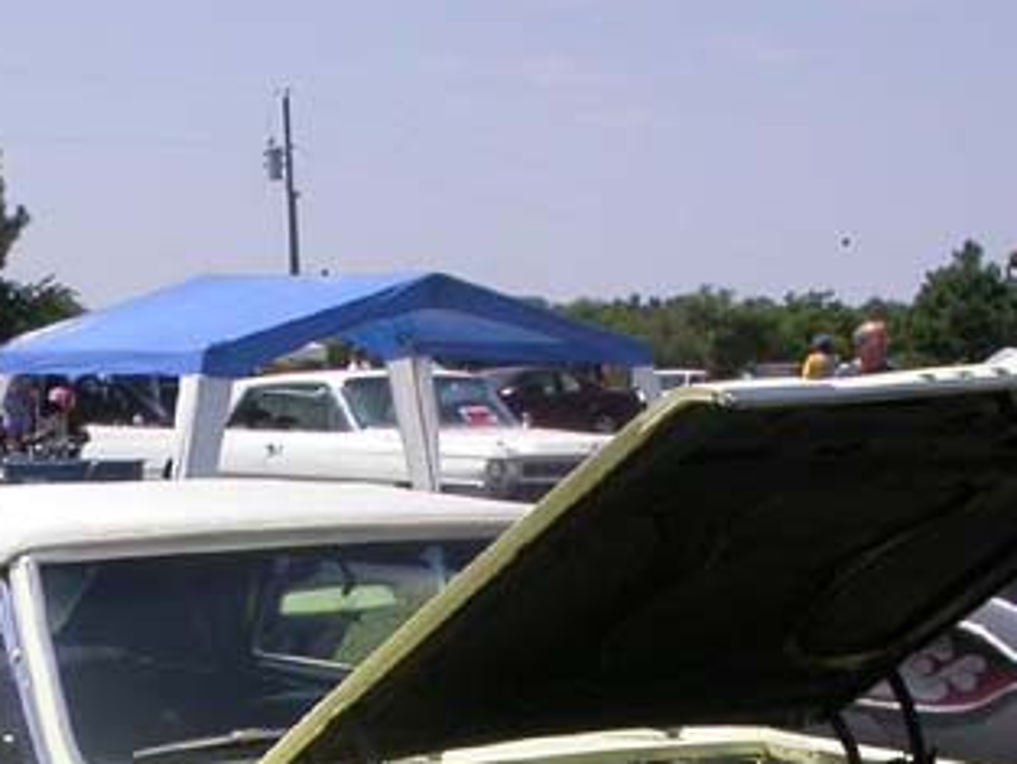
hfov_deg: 20.0
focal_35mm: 97
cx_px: 185
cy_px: 842
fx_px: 2851
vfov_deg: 14.9
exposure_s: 1/419
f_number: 7.5
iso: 100
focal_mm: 7.85
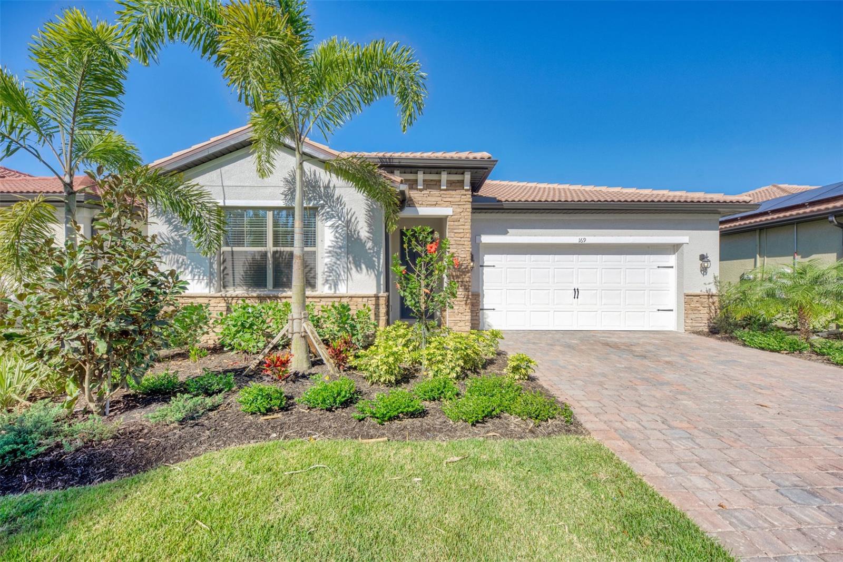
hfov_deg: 104.2
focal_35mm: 14
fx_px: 328
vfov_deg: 81.2
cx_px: 422
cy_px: 281
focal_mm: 14
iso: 250
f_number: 7.1
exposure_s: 1/800
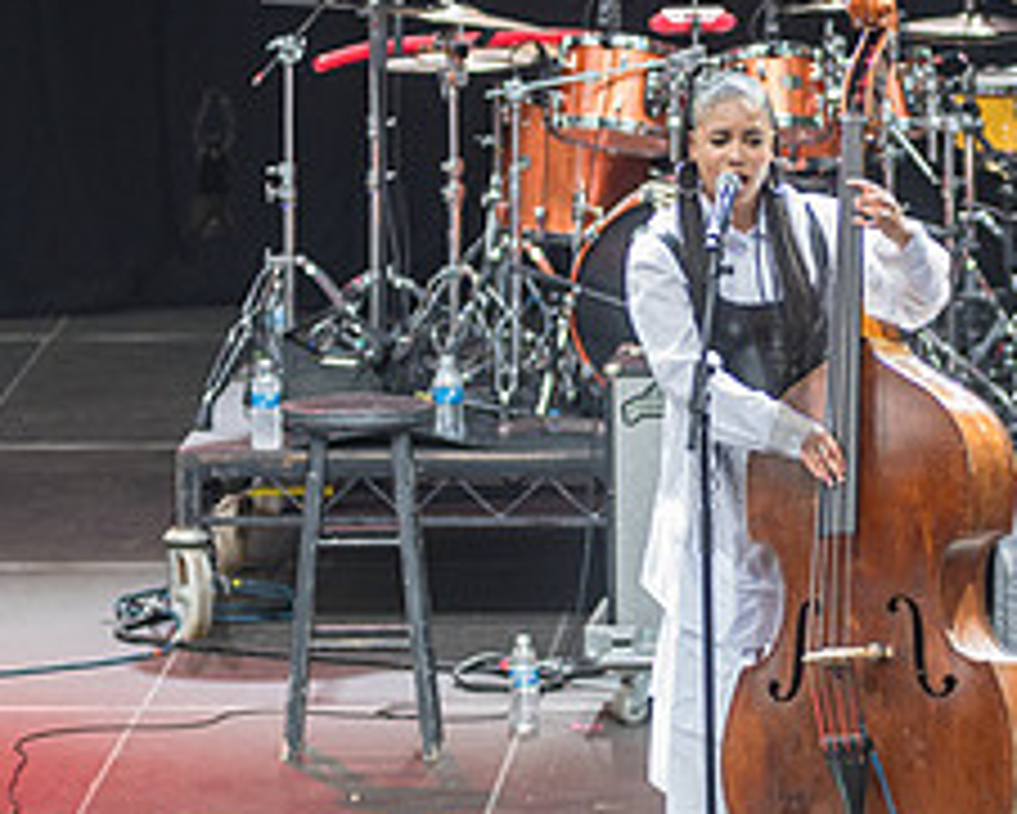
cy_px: 376
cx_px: 792
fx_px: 14484
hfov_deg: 4.0
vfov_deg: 3.2
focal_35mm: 481
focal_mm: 200
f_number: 3.2
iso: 800
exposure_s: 1/320
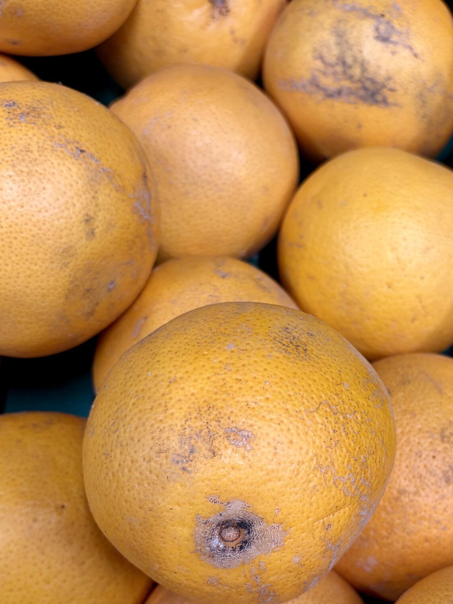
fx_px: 768
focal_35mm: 44
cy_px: 416
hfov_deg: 32.7
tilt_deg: -69.1
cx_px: 287
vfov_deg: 42.2
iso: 64
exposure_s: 1/50
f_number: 1.6
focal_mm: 5.96
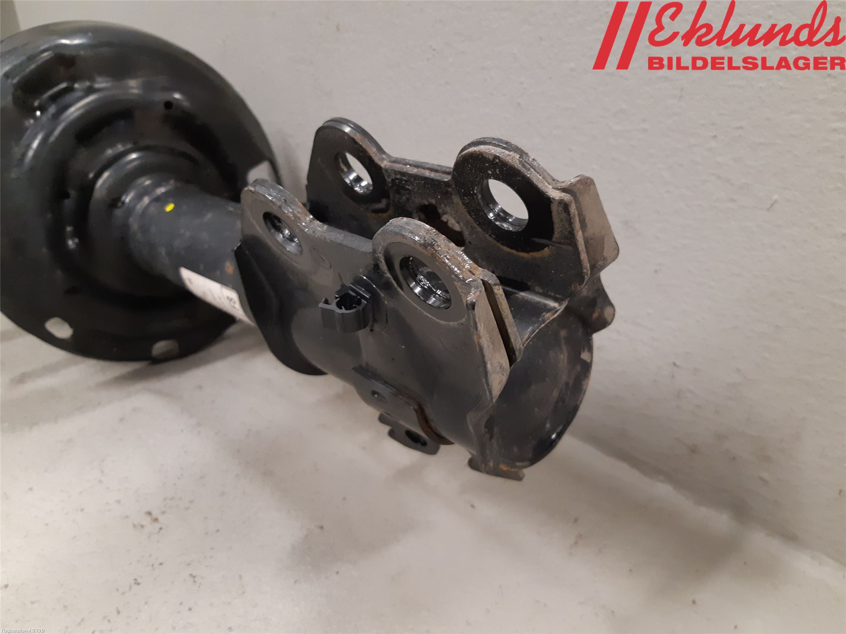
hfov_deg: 67.3
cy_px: 317
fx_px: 635
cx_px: 423
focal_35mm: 26
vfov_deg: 53.1
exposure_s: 1/50
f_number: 1.7
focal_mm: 3.93
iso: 250
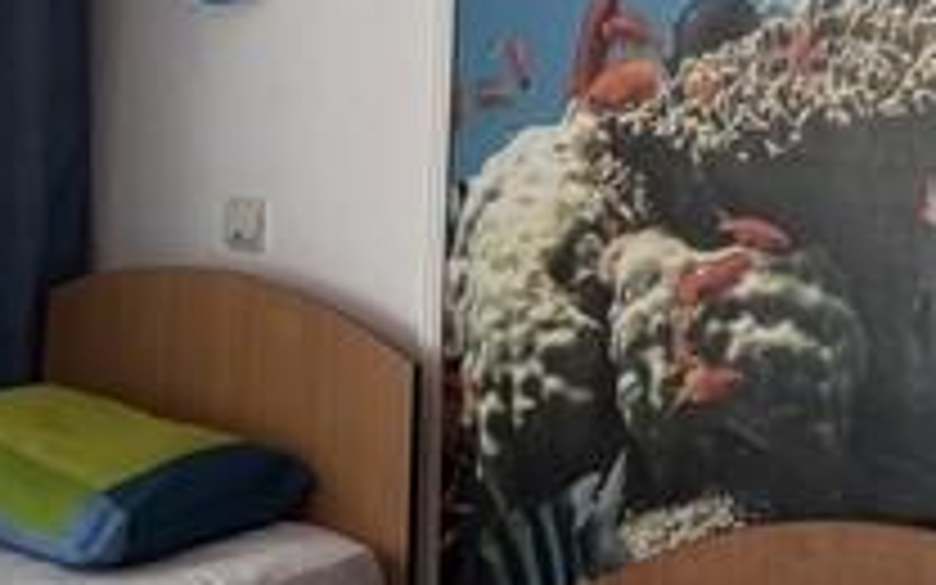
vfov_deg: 10.5
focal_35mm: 125
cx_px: -166
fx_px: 3189
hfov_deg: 16.1
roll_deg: -0.9
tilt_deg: -5.3
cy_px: 274
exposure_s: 1/181
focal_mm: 6.76
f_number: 1.78
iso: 125
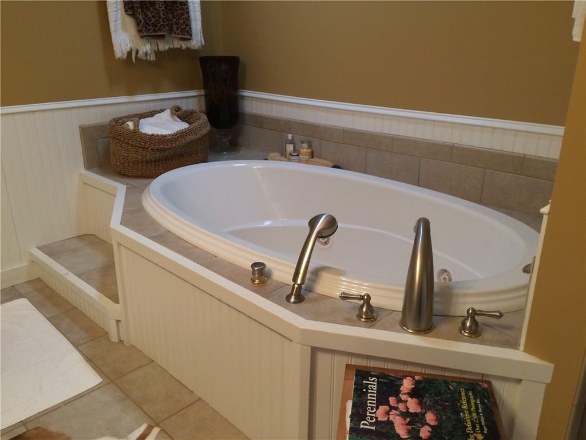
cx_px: 293
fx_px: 491
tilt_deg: -22.7
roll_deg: -0.2
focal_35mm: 29
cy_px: 220
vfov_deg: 48.2
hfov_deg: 61.7
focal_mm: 4.15
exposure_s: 1/30
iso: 160
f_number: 2.2
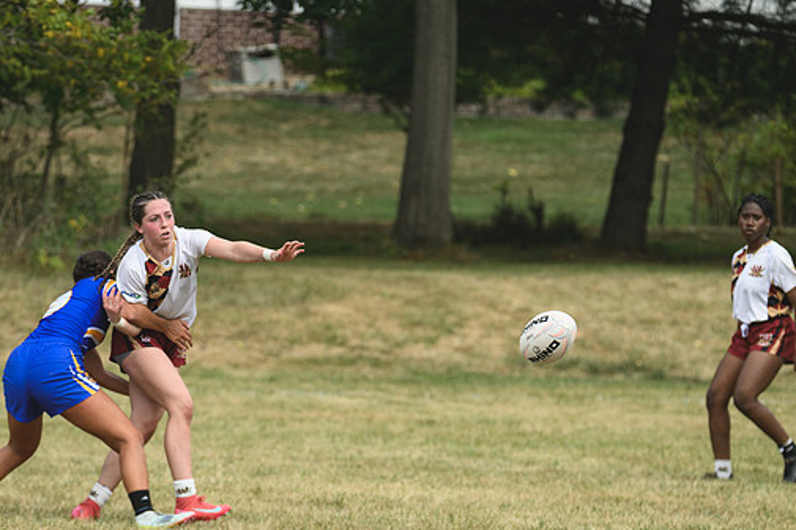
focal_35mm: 517
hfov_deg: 4.0
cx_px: 383
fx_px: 11424
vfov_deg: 2.7
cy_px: 298
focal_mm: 300
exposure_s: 1/1000
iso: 320
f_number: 5.6
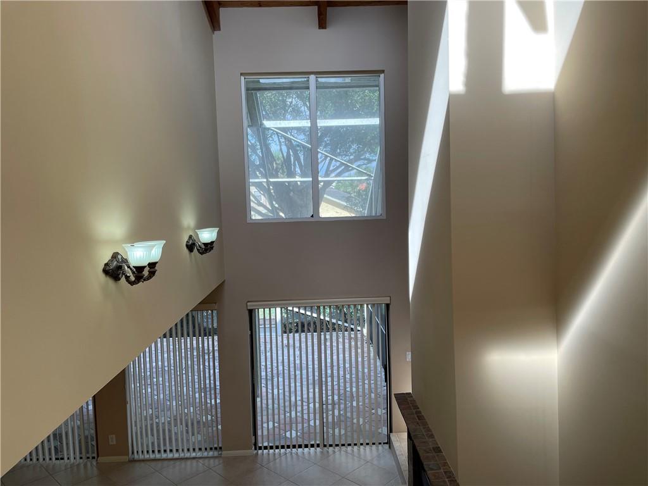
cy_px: 243
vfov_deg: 53.1
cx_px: 324
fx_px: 487
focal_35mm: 26
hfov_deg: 67.3
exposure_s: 1/167
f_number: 1.6
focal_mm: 4.2
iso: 32
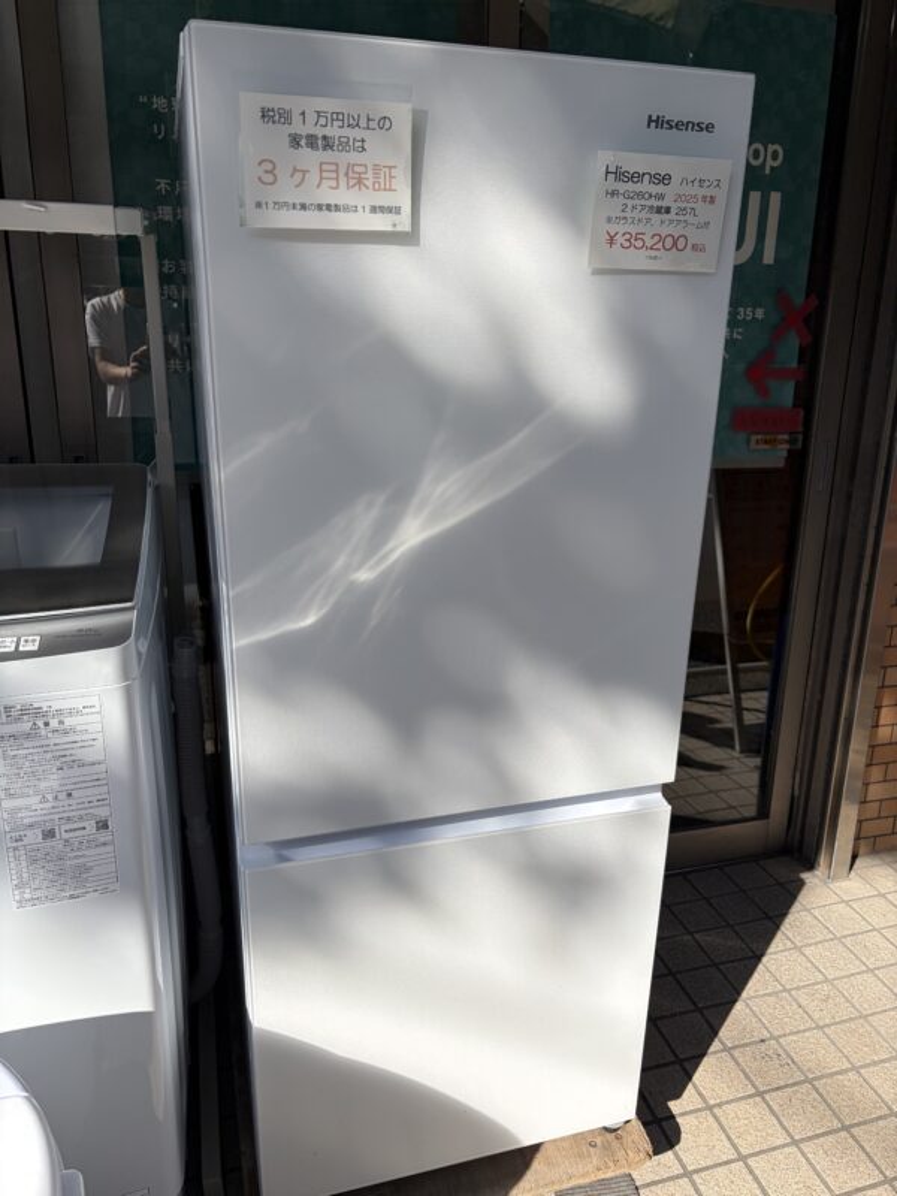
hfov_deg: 53.1
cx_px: 448
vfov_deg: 67.3
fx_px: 898
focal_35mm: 26
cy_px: 598
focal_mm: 5.96
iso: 50
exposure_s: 1/2747
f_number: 1.6
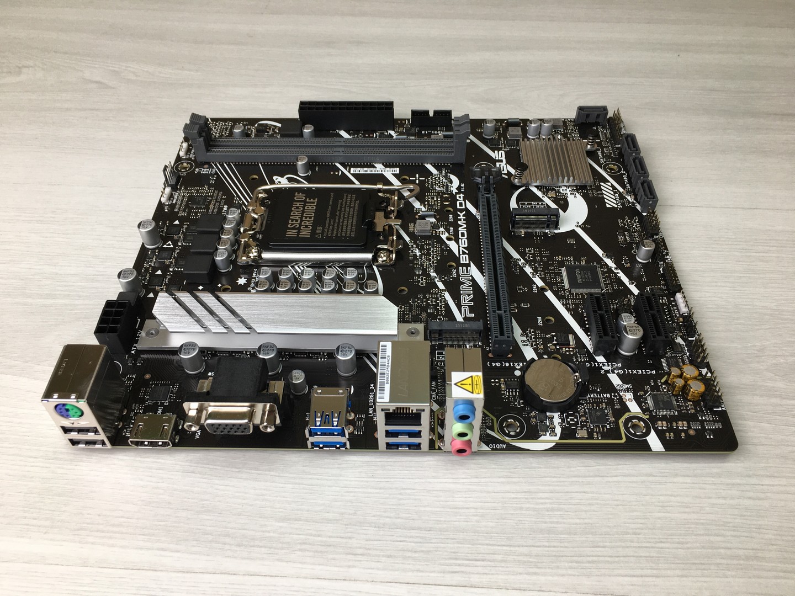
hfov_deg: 61.7
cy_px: 298
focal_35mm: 29
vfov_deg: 48.2
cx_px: 398
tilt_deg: -48.0
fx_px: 666
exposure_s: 1/50
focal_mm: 4.15
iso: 25
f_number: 2.2
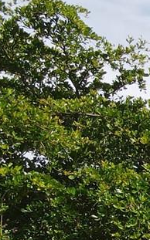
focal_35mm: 131
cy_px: 298
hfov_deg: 7.5
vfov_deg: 15.3
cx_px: 571
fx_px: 858
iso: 100
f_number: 2.8
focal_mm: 4.5
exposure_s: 1/500
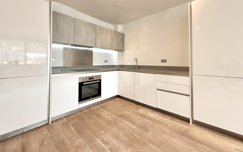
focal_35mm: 15
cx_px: 122
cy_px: 61
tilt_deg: +0.8
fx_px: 99
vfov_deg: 74.0
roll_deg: -0.7
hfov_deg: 101.5
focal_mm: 2.22
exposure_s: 1/100
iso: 125
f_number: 2.2
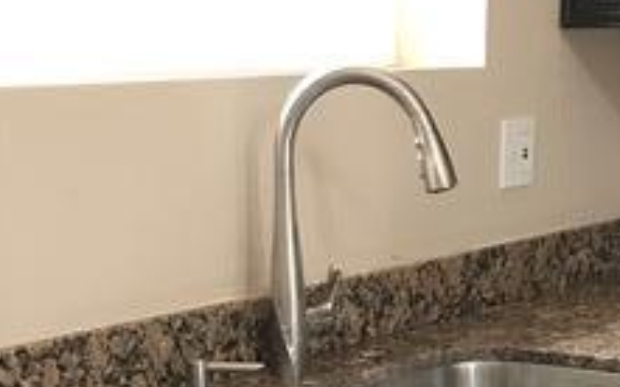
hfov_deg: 24.1
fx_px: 1453
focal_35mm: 86
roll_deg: +0.3
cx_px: 348
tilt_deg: -28.5
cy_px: 816
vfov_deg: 12.9
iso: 40
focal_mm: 3.99
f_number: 1.8
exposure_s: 1/20
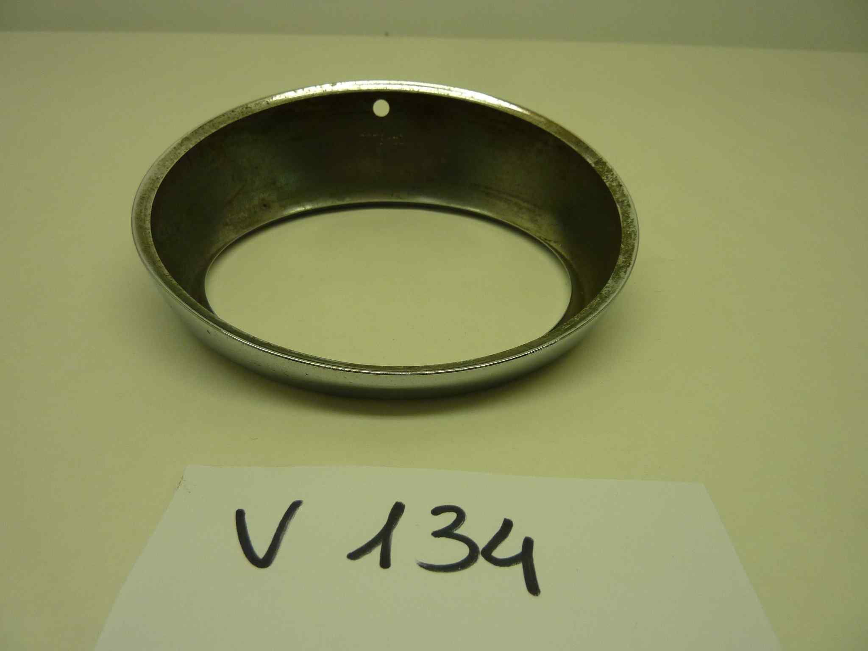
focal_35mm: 25
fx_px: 627
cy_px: 326
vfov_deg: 54.9
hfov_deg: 69.4
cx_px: 434
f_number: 3.3
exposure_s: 1/125
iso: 160
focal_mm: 4.1
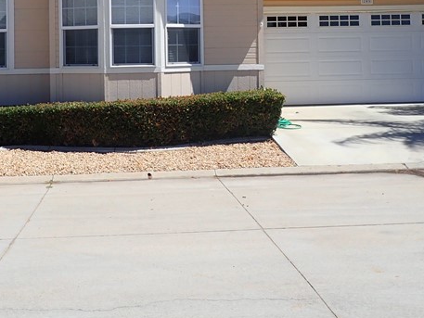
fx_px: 686
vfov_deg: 25.3
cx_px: 163
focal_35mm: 56
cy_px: 33
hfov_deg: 34.2
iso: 100
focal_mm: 4.5
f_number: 8
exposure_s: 1/250
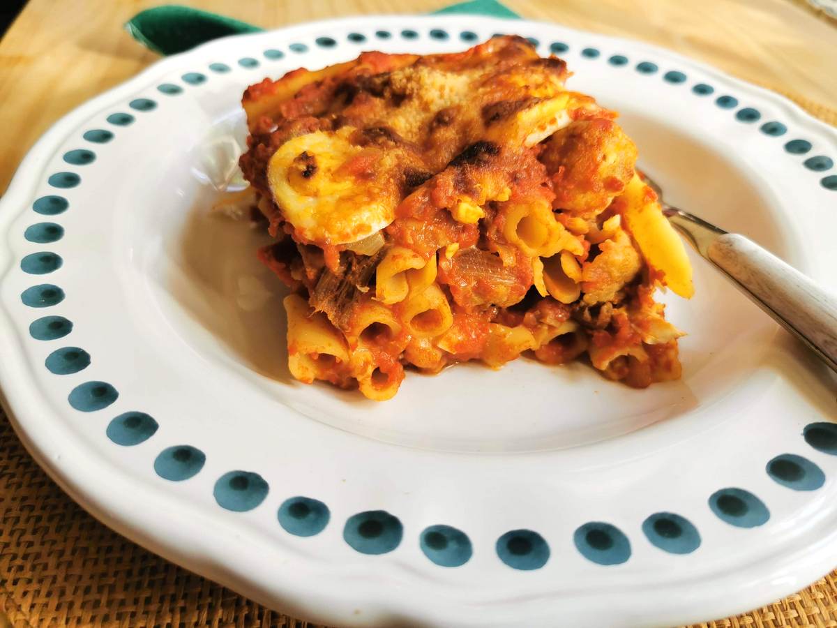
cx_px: 418
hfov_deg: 65.3
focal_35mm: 27
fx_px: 653
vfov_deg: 51.4
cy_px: 314
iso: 64
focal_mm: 5.56
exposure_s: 1/100
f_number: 1.6
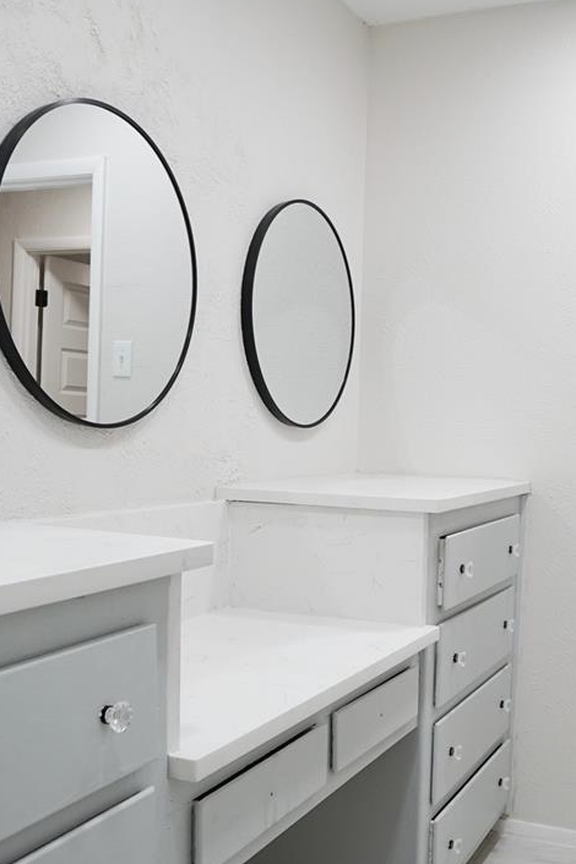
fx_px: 889
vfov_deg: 51.7
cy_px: 498
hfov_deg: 35.5
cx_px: 396
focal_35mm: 37
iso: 400
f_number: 4.5
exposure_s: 1/80
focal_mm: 17
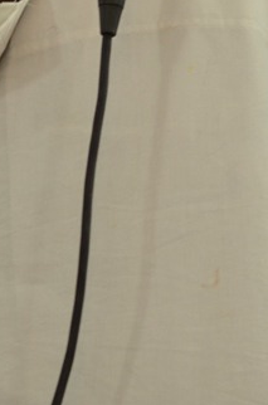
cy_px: -53
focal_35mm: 453
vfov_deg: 4.6
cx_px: 60
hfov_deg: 3.0
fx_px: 5081
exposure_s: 1/50
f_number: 4
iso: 640
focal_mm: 95
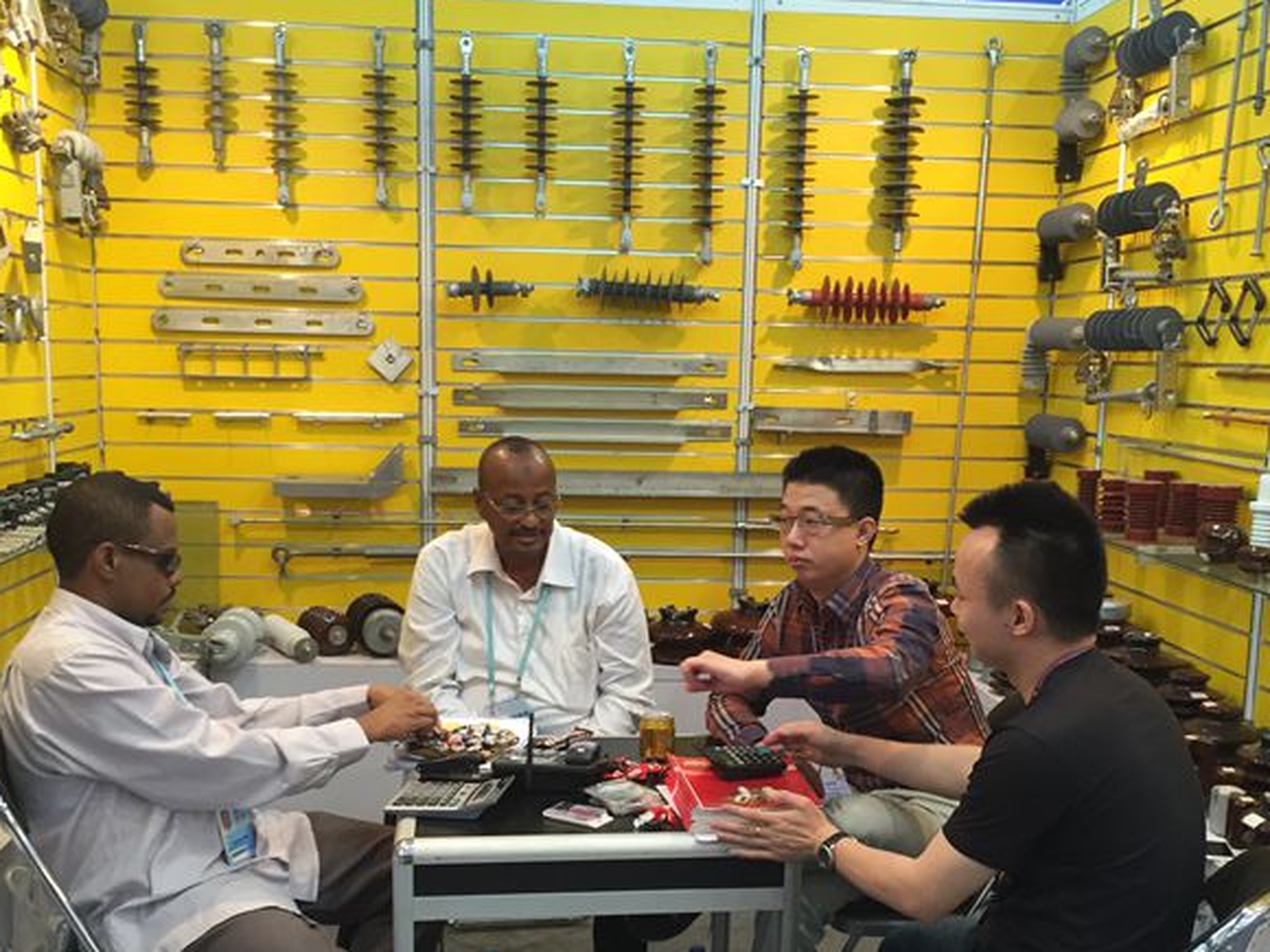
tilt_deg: -10.3
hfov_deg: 46.8
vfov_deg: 35.7
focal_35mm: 40
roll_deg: -2.4
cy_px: 615
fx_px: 1468
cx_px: 674
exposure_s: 1/30
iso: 100
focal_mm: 4.15
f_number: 2.2
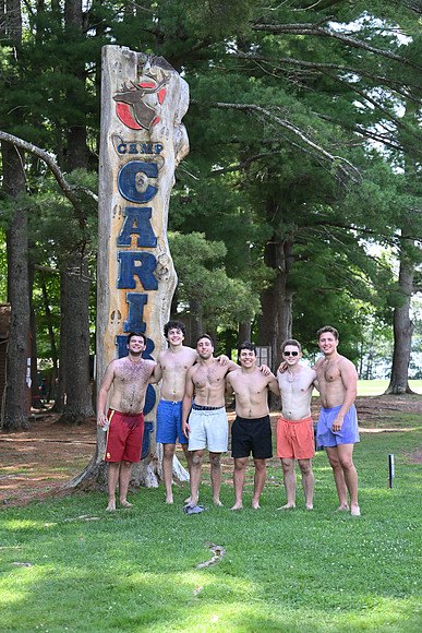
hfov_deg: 18.4
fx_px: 1300
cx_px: 211
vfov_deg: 27.3
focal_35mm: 74
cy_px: 316
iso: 640
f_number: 4.5
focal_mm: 74
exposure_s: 1/640
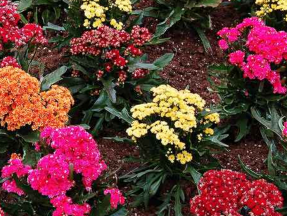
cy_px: 26
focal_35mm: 119
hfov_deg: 16.3
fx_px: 987
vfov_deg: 12.4
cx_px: 22
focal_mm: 34
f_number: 7.1
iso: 400
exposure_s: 1/60
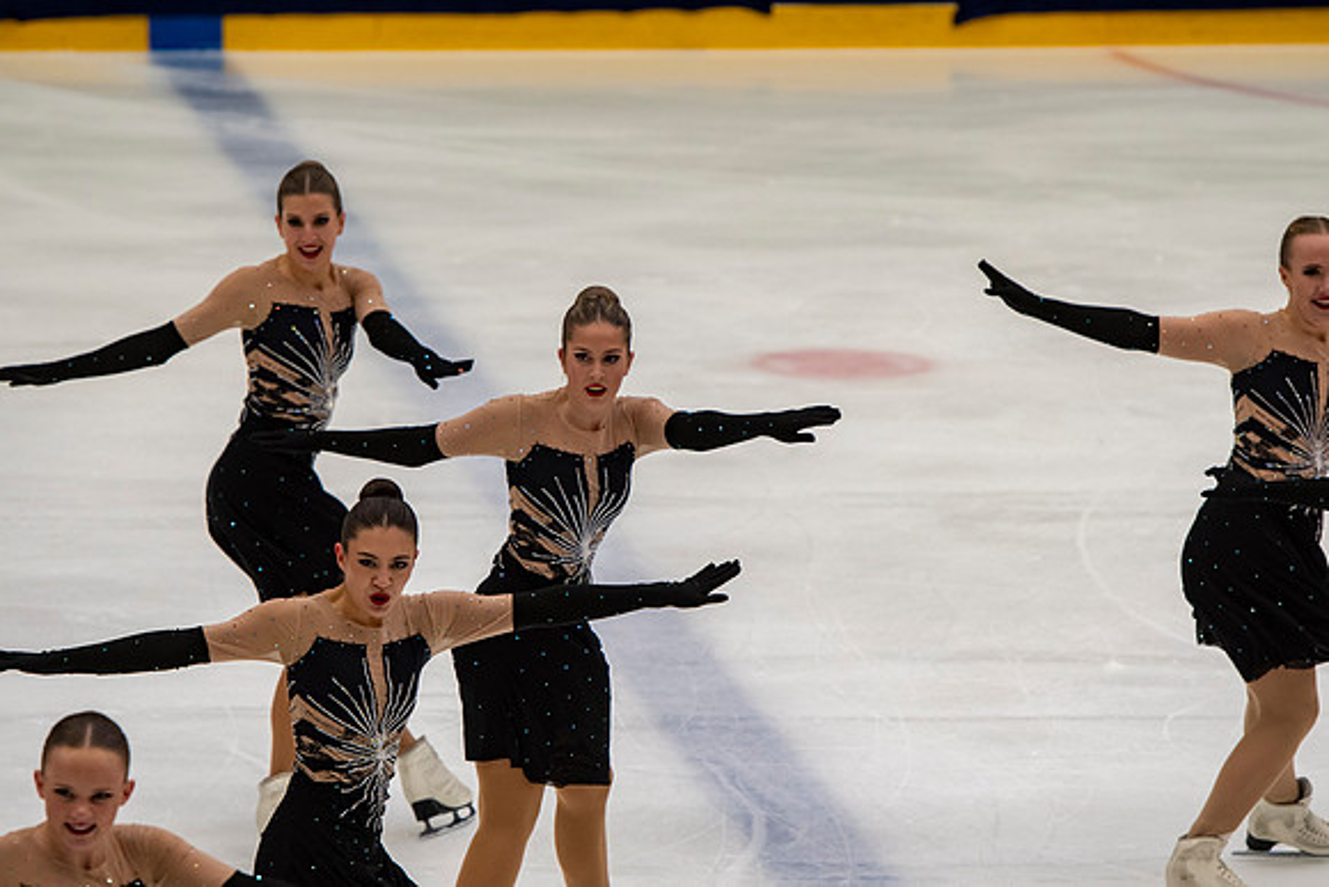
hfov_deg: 8.1
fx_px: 9416
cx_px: 664
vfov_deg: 5.4
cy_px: 444
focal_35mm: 255
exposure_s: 1/500
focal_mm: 170
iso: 800
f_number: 4
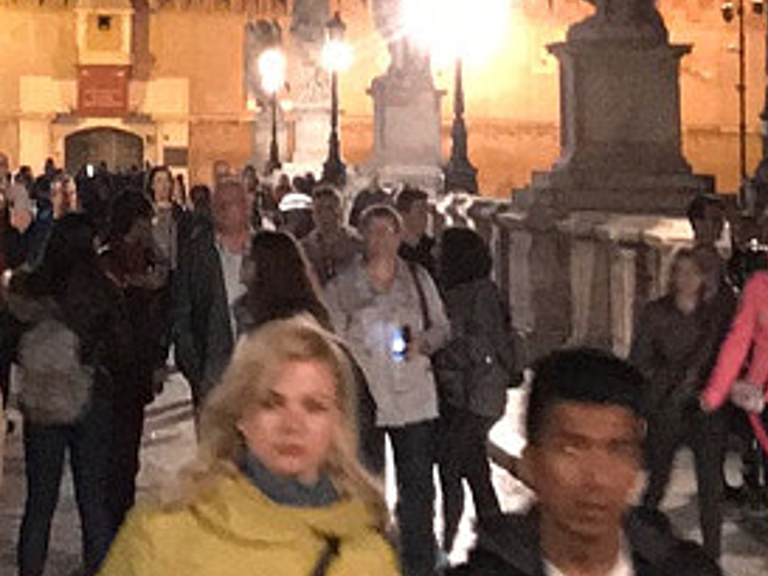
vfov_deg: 8.6
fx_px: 3640
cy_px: -554
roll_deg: -0.1
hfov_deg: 11.9
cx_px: -23
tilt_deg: +10.6
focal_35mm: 164
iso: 200
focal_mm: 3.99
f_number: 1.8
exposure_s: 1/17
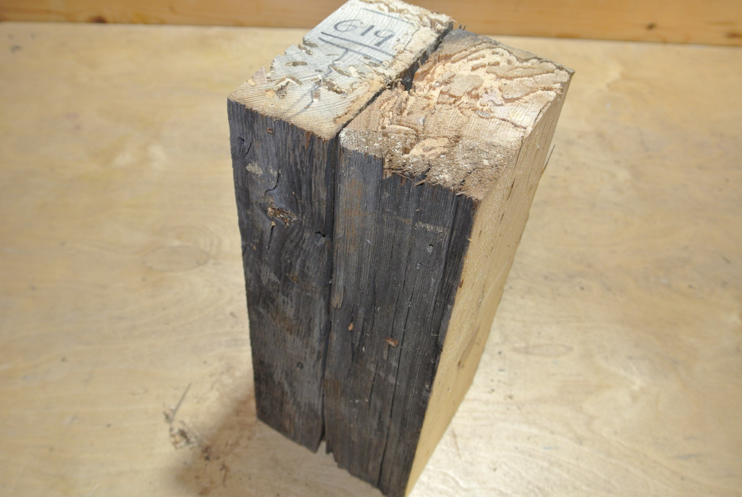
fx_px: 722
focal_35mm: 35
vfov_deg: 38.0
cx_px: 371
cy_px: 248
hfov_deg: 54.4
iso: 250
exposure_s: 1/60
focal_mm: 13.1
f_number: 4
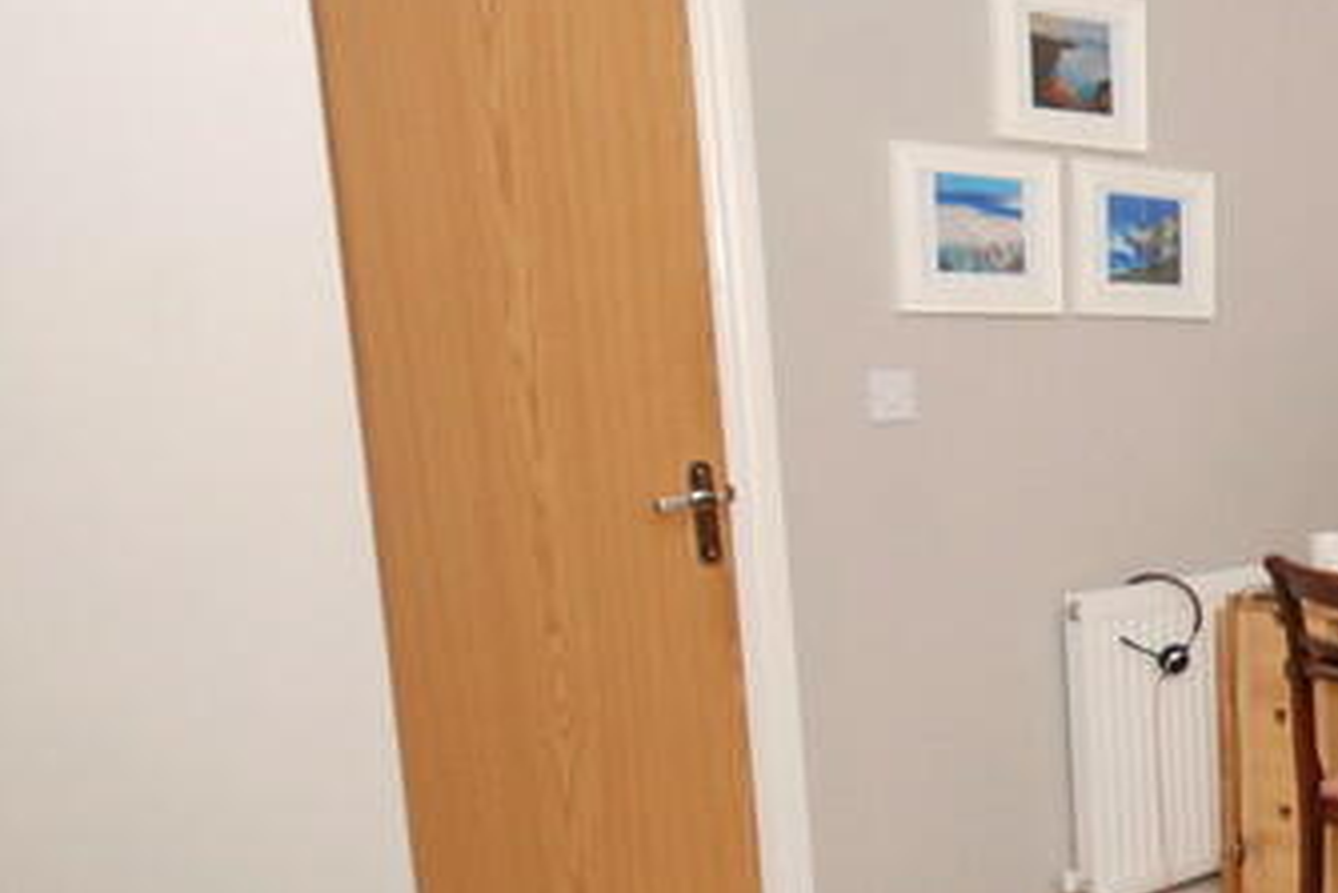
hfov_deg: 34.5
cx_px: 1594
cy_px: 647
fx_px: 1710
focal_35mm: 46
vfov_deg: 28.9
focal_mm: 10
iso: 400
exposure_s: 1/60
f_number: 4
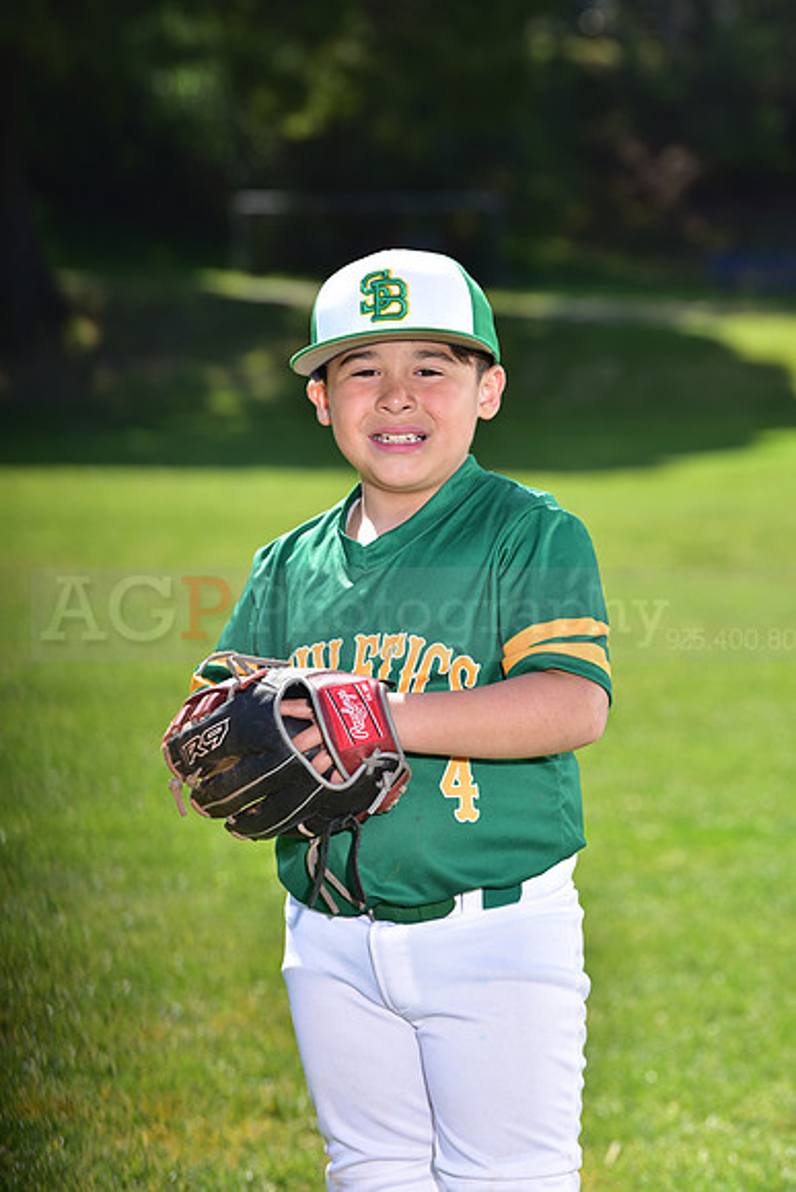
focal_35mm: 140
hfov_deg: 9.8
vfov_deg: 14.7
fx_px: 4640
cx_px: 398
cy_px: 596
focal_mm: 140
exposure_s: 1/250
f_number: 5.6
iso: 100
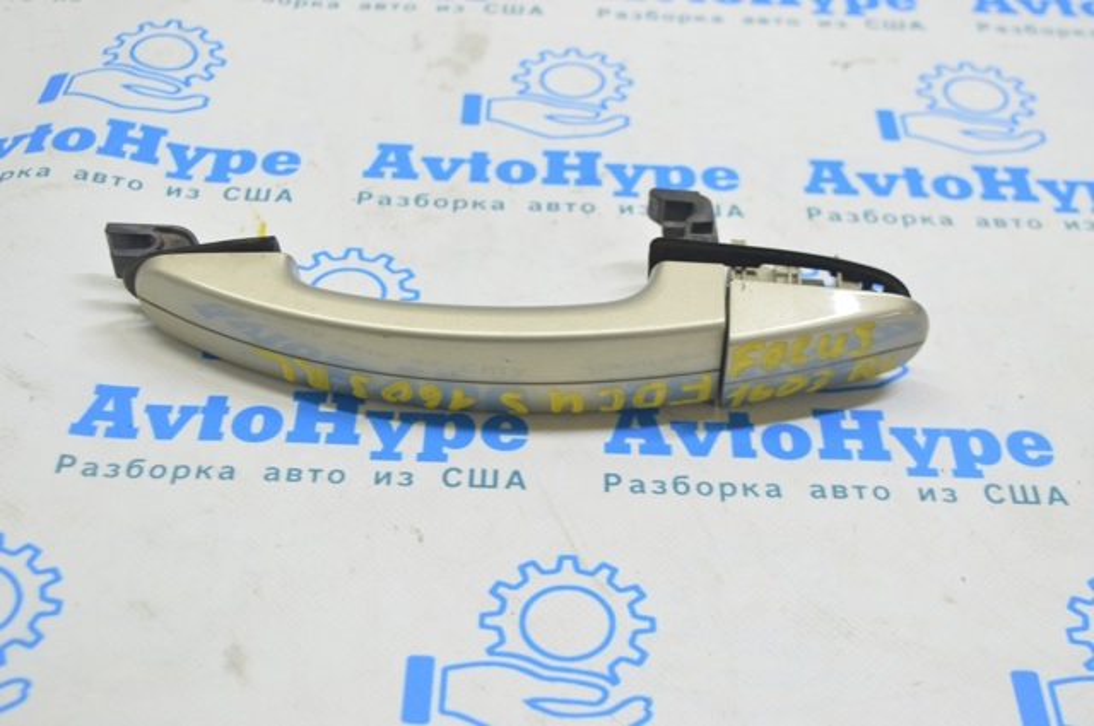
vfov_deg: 25.7
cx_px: 547
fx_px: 1593
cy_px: 363
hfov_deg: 37.9
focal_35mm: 52
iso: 400
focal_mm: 35
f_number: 5.6
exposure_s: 1/20
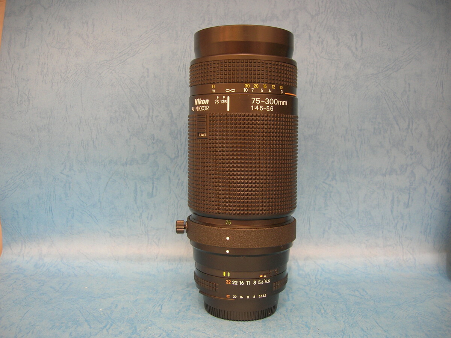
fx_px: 443
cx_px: 226
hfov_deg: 54.0
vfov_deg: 41.8
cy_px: 169
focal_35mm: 34
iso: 50
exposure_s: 1/5.8
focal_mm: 5.7
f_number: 2.9
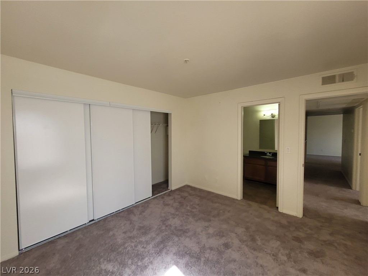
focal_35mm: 13
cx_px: 184
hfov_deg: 106.2
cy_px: 138
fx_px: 138
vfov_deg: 89.9
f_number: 2.2
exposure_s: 1/100
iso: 125
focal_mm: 2.2
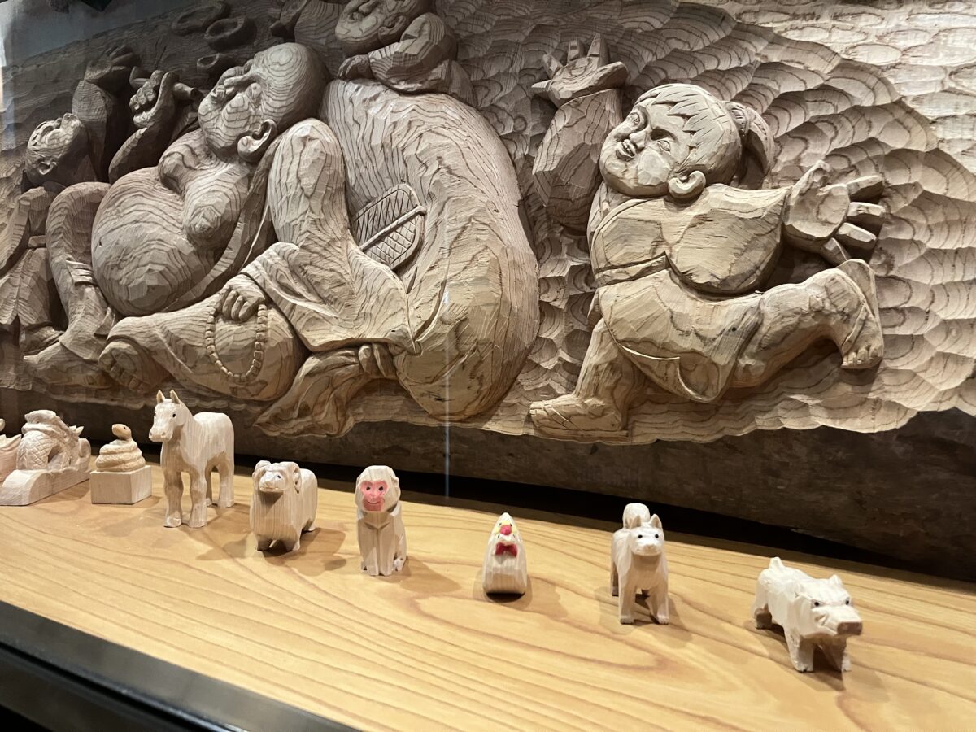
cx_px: 488
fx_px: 733
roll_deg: -0.3
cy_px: 366
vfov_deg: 53.1
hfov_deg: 67.3
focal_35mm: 26
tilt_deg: -6.0
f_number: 1.6
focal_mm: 5.1
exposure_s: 1/25
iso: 1000
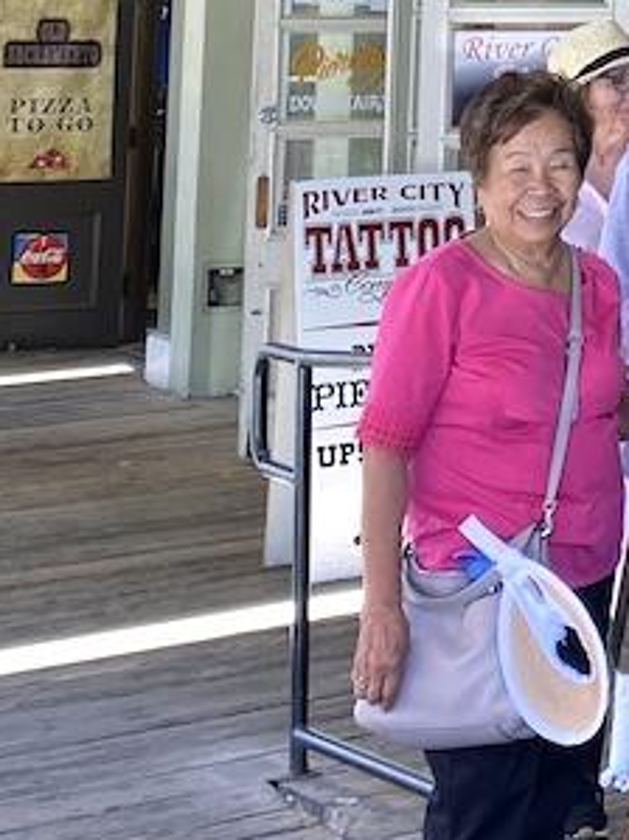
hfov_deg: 14.5
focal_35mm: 94
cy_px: -239
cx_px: 991
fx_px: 2279
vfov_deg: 19.3
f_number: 1.8
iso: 50
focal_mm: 4.25
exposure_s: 1/120
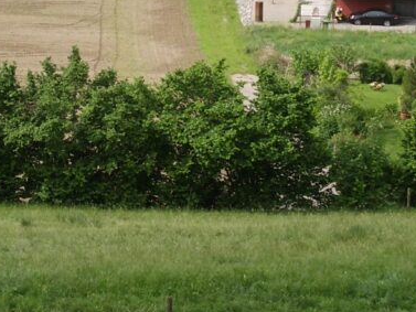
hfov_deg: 14.7
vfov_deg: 11.0
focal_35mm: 133
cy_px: -56
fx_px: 1599
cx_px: 76
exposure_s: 1/250
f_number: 5
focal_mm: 8.2
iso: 80
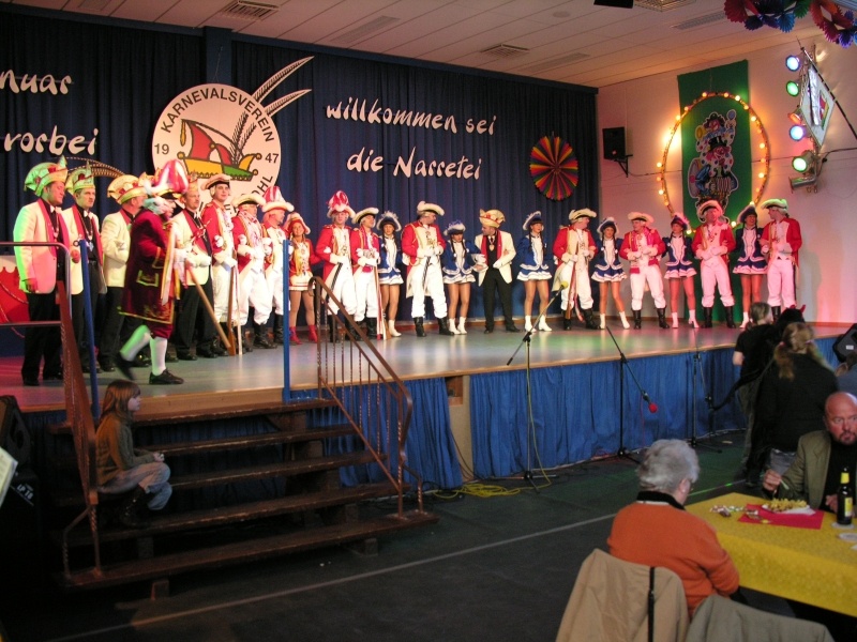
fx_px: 867
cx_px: 428
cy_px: 321
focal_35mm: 35
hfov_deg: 52.6
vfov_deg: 40.7
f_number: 2.8
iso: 200
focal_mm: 8.9
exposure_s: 1/37.7
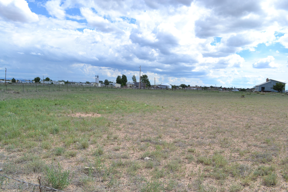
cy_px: 96
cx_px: 144
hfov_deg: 67.4
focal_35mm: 27
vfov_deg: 47.9
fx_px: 216
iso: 100
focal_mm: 18
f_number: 8
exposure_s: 1/250
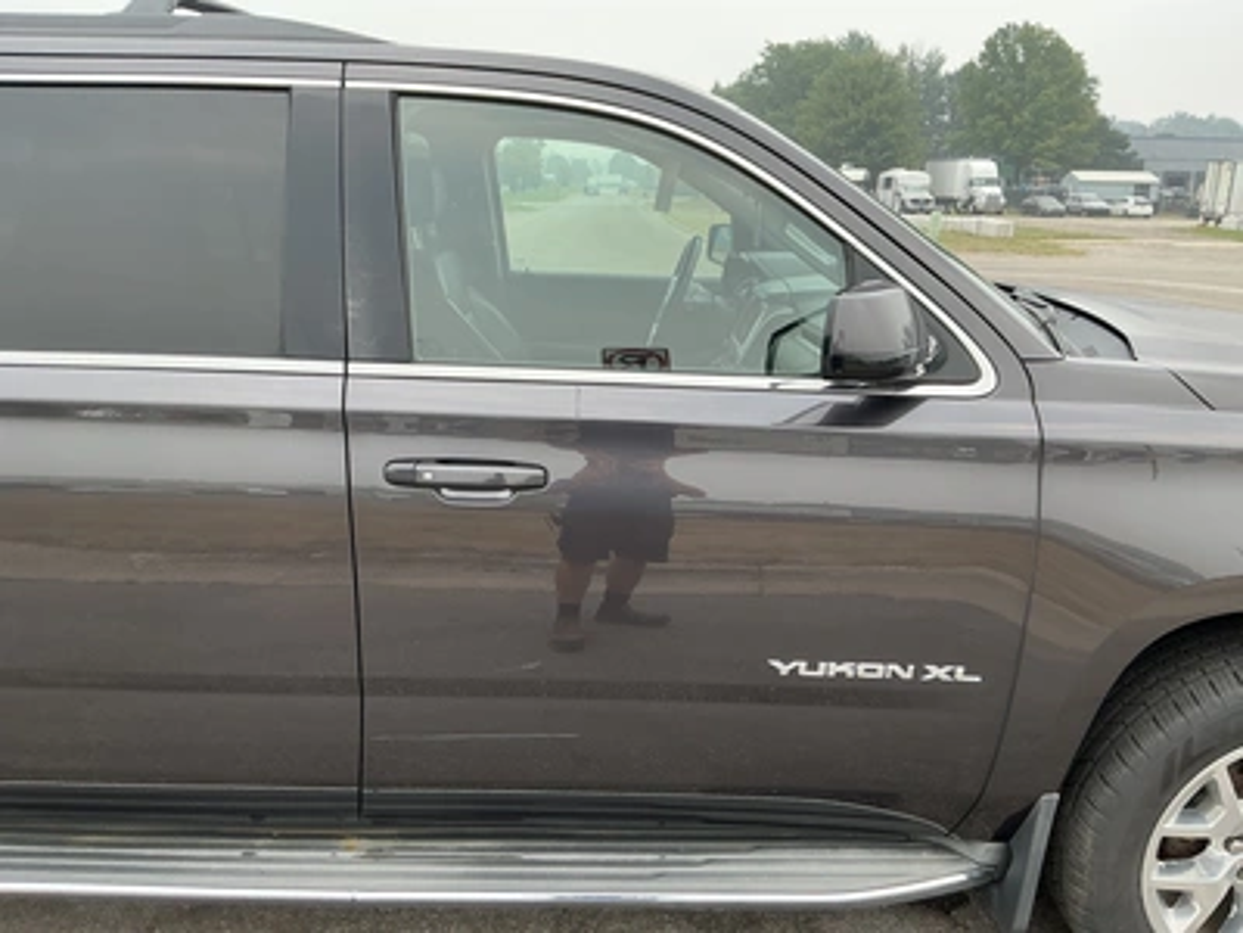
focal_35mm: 28
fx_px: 1005
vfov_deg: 49.7
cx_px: 622
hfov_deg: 63.4
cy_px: 466
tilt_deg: -15.2
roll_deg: -0.2
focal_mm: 3
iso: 25
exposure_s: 1/389
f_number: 1.8
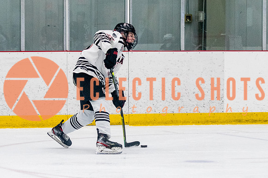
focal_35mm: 278
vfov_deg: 5.0
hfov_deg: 7.4
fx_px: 2068
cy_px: 59
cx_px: 126
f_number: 2.8
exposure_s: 1/640
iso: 1400
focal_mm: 95
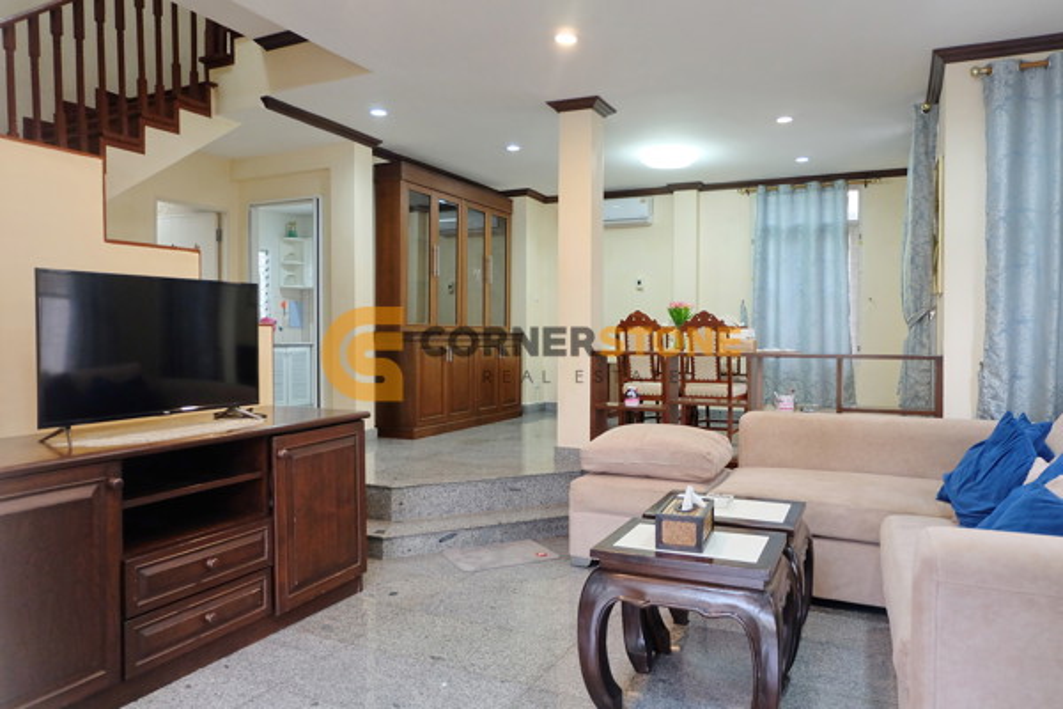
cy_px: 354
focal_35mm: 24
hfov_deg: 73.7
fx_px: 709
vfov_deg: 53.1
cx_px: 532
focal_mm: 16
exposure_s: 1/60
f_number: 3.5
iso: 1000
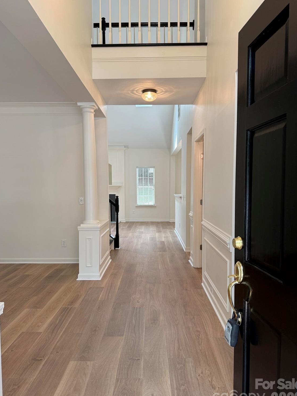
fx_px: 286
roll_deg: +0.1
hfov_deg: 54.9
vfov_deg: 69.4
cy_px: 202
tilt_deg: -3.4
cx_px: 149
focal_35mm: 25
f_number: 1.78
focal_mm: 6.76
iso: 125
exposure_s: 1/120
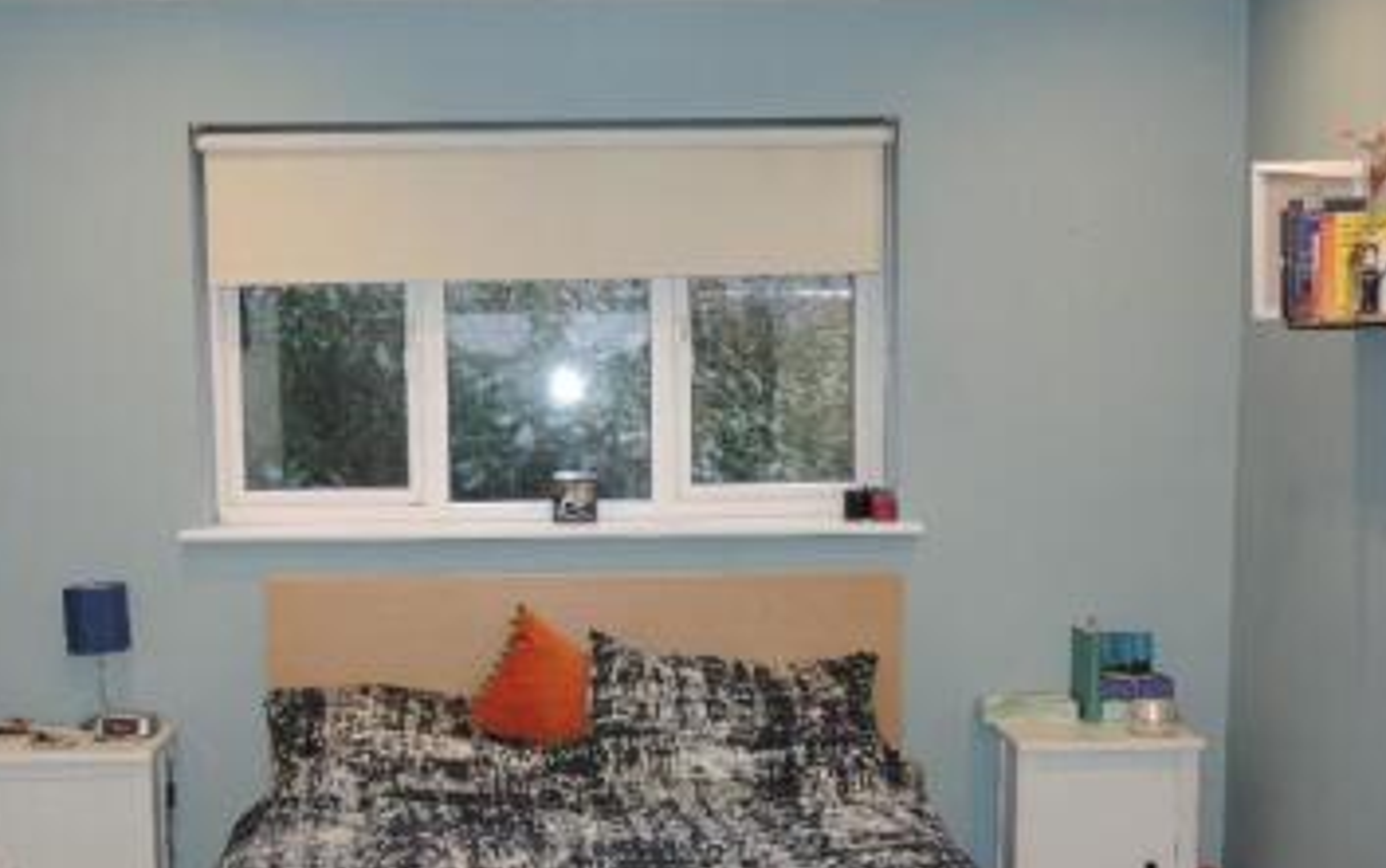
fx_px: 1852
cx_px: 611
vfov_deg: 26.1
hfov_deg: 41.0
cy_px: 634
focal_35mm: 49
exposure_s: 1/40
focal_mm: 6
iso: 140
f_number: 2
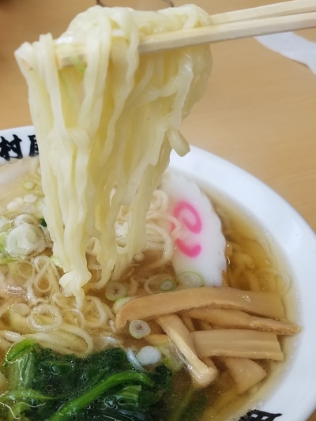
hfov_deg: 36.4
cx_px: 102
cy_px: 219
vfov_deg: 47.8
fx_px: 475
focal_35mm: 39
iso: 50
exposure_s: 1/253
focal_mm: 4.2
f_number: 1.7
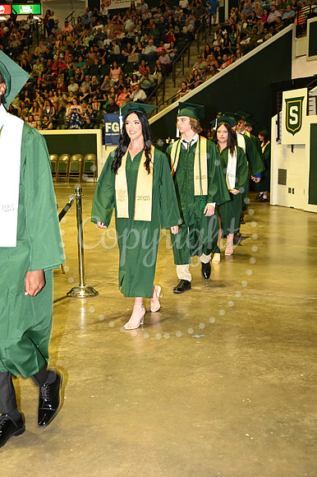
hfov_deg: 29.2
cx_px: 158
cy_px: 238
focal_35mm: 46
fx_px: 608
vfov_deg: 42.8
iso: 1600
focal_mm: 46
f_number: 5.6
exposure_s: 1/60
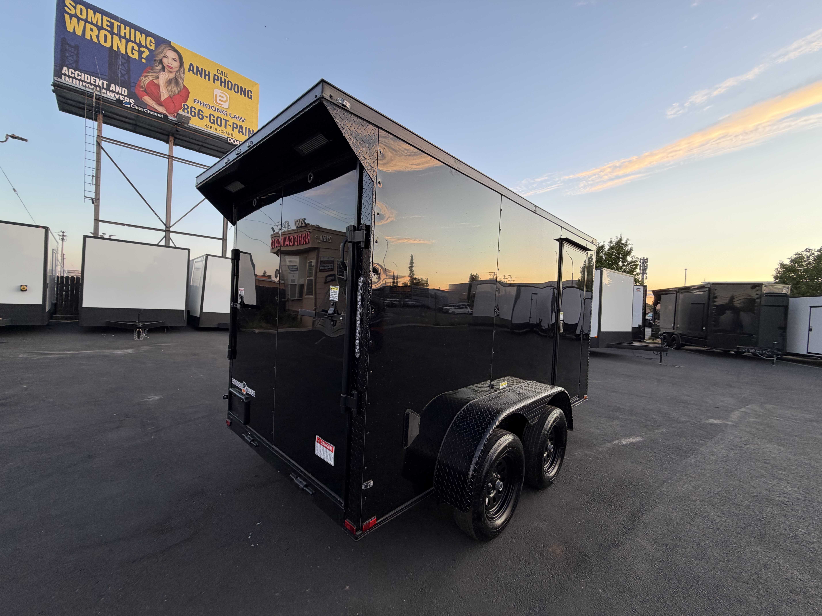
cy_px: 308
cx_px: 411
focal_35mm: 14
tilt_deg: -2.0
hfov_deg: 102.1
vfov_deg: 85.7
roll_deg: -5.0
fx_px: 332
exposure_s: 1/121
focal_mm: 2.22
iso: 50
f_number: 2.2
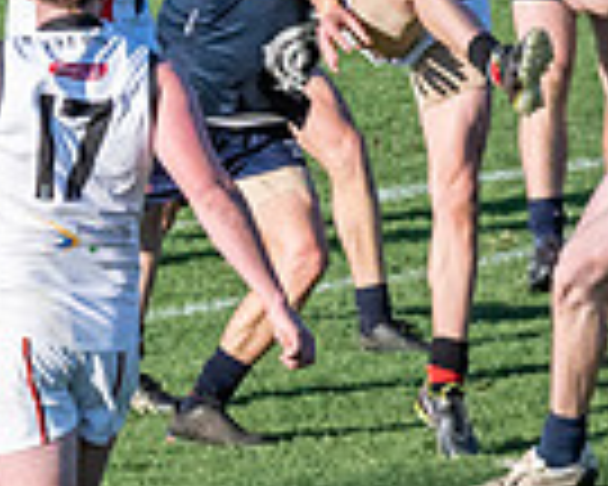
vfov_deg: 0.8
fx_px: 34225
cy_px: 268
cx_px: 201
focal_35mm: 1902
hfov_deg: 1.0
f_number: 10
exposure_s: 1/2500
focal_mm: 260
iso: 800
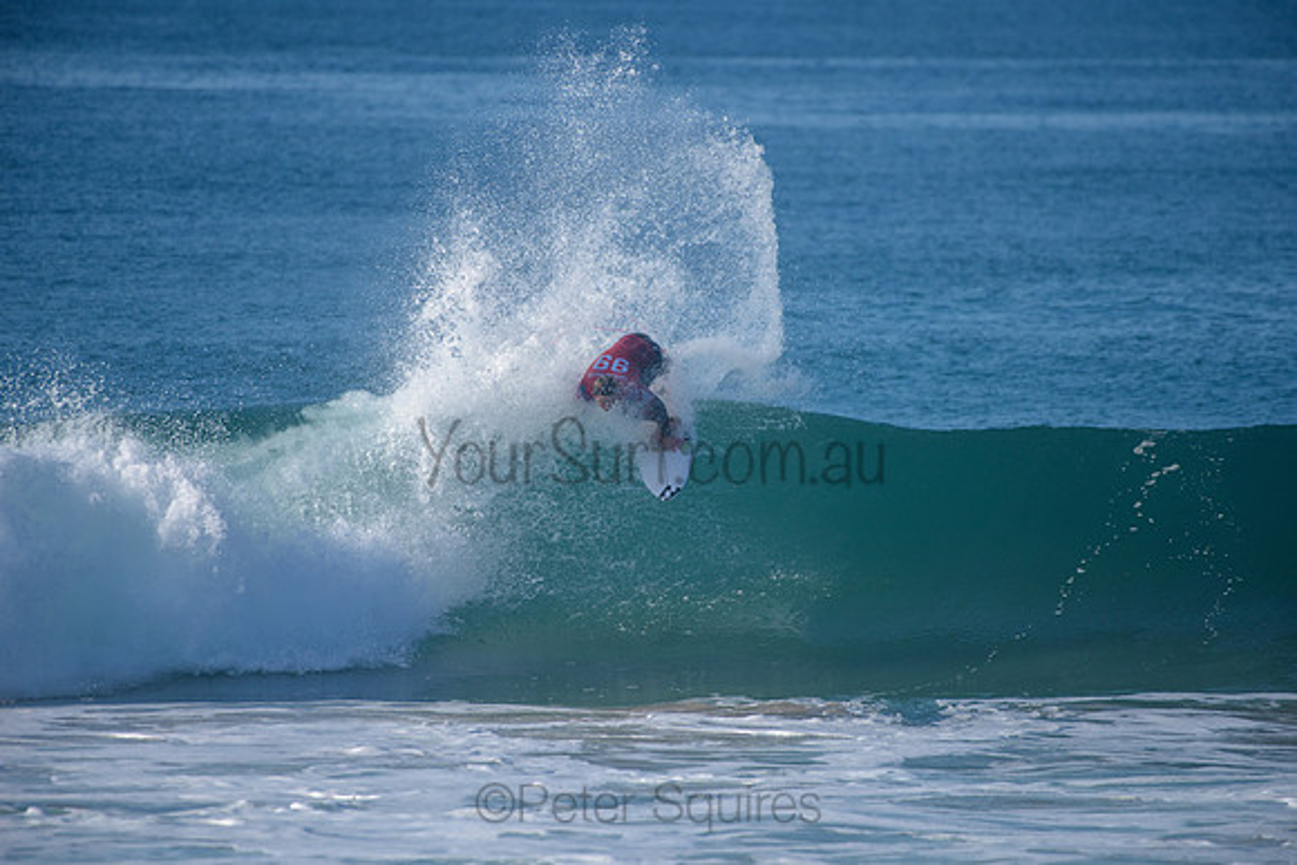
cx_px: 648
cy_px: 432
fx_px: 18017
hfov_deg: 4.1
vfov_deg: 2.8
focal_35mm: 500
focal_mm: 500
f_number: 5.6
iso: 220
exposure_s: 1/2000
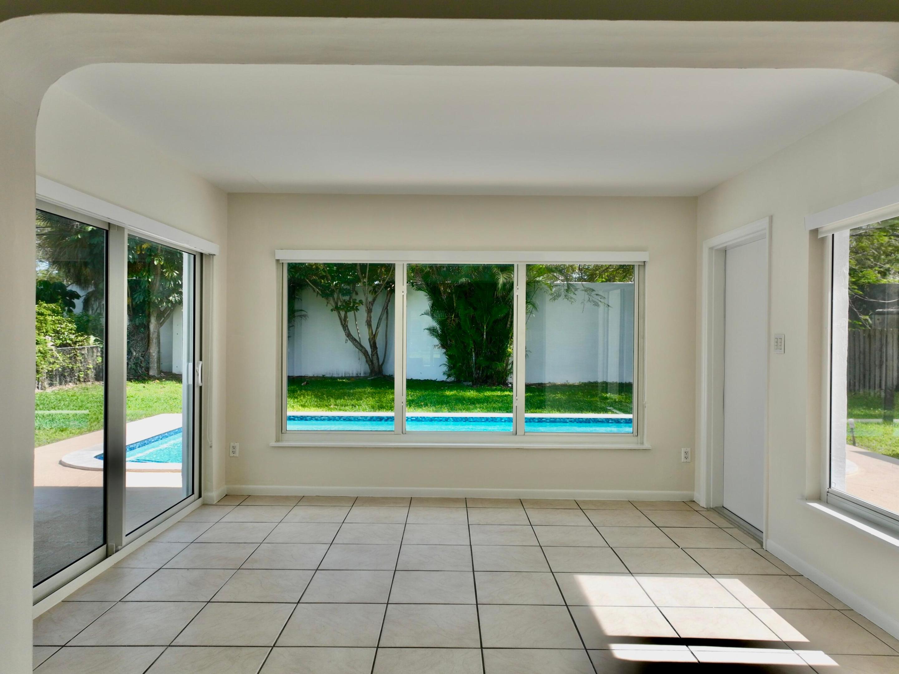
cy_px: 337
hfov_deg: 71.6
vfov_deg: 56.8
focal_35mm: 24
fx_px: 623
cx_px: 450
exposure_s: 1/800
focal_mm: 12.29
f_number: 2.8
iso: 150
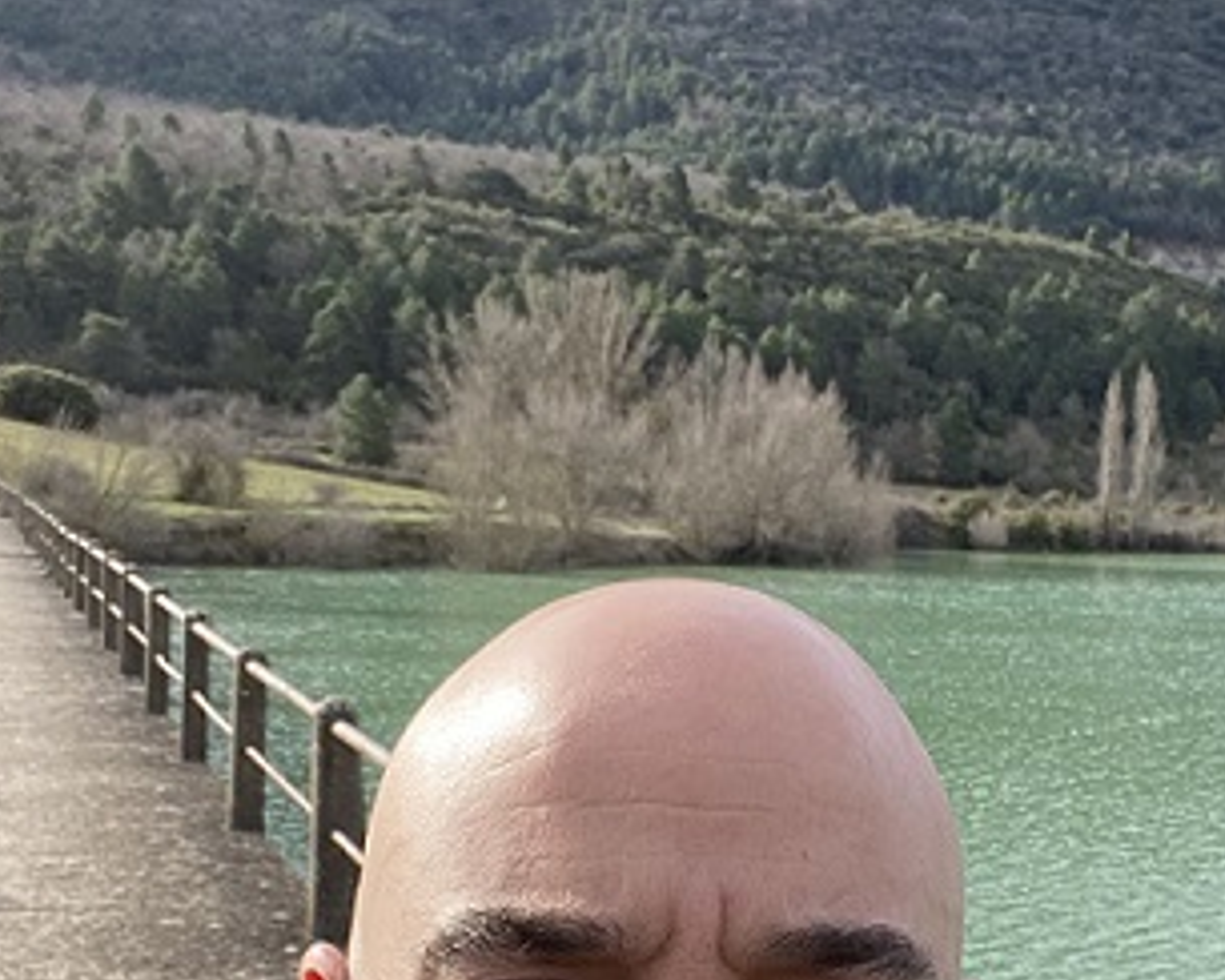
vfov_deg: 23.6
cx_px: 787
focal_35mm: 64
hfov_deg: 29.4
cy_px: 749
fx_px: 2320
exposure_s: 1/289
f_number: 2.2
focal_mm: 2.71
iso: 25
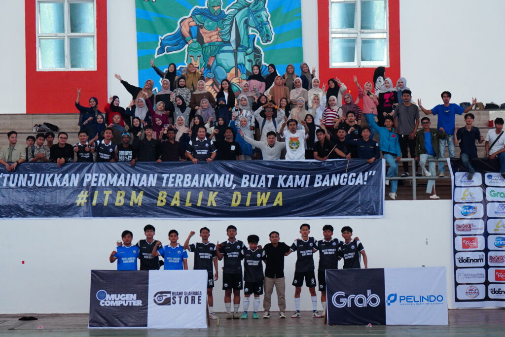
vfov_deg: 13.1
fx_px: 1474
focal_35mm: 105
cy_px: 168
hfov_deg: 19.4
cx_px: 252
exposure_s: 1/500
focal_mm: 70
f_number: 2.8
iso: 2000
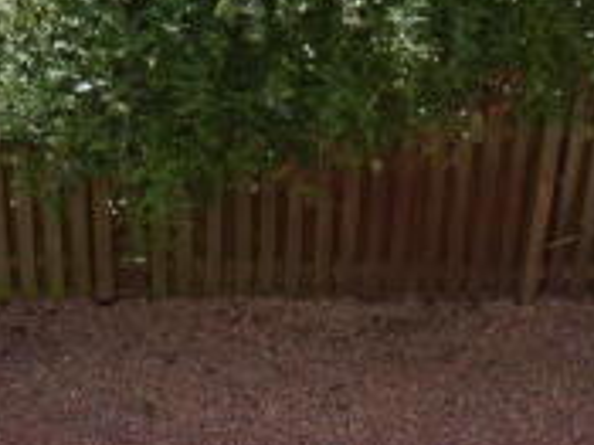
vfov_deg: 14.1
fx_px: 1715
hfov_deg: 19.6
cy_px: 613
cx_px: 375
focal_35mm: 100
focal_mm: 5.3
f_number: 3.3
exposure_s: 1/400
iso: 80
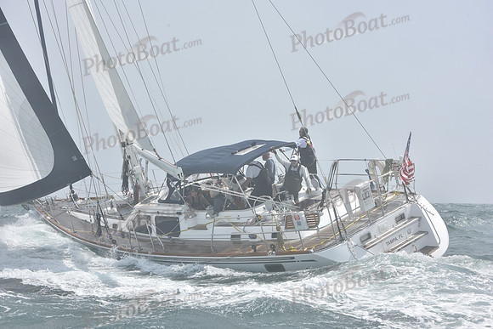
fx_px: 959
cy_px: 164
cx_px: 246
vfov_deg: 19.5
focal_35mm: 70
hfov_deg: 28.8
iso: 320
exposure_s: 1/800
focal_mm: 70
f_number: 11
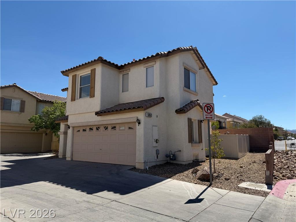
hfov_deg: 71.6
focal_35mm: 24
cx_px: 148
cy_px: 111
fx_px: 205
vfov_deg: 56.8
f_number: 1.78
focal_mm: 6.76
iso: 80
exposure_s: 1/5714
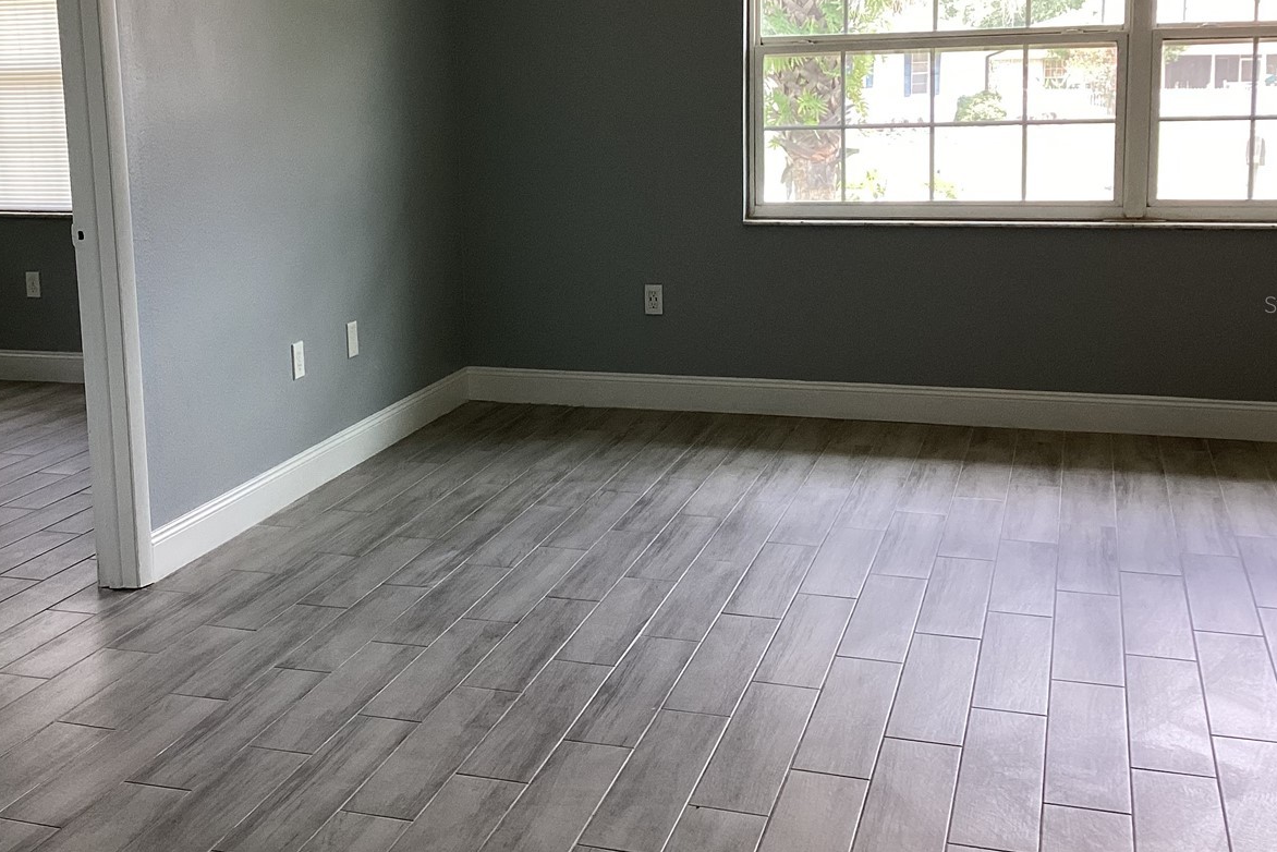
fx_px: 1561
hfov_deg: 44.2
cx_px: 496
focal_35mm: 44
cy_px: 304
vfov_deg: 30.4
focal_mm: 3.3
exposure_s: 1/120
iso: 80
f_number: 2.4
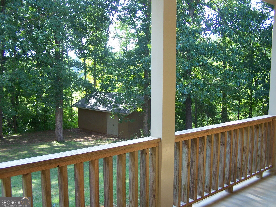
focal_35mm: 38
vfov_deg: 37.7
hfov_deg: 49.0
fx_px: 303
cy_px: 104
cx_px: 138
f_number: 2.8
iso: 80
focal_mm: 6.3
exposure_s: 1/60
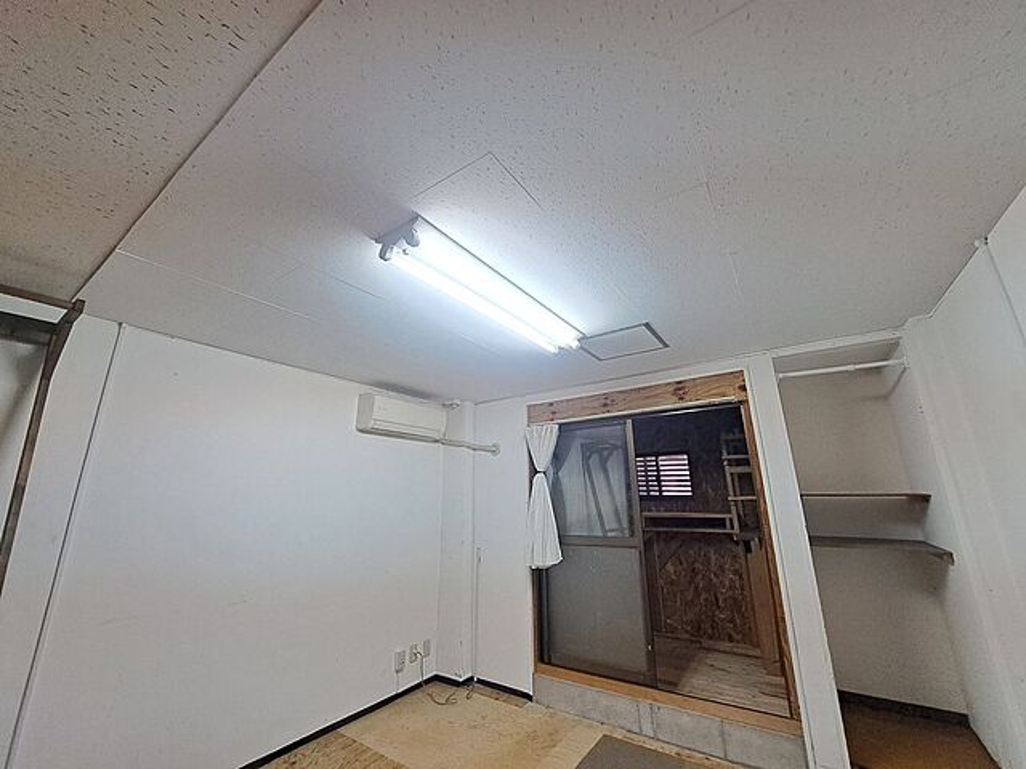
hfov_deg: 106.2
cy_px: 384
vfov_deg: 89.9
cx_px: 513
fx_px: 385
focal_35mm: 13
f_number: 2.2
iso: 125
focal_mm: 1.74
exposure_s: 1/50
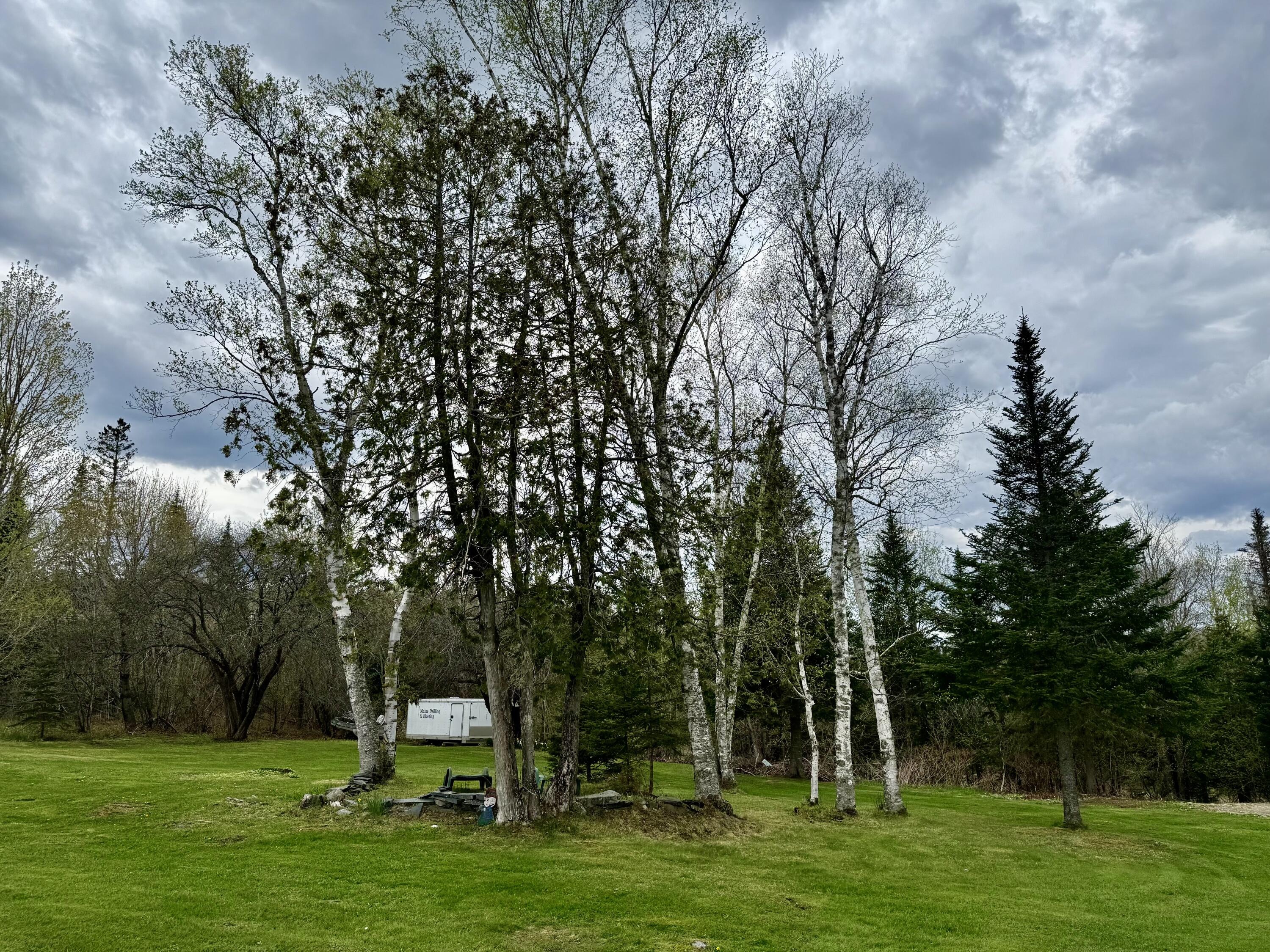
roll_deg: +0.1
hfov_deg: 71.6
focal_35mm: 24
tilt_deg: +13.1
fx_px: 881
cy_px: 476
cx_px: 635
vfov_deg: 56.8
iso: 80
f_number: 1.78
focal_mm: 6.76
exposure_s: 1/3759
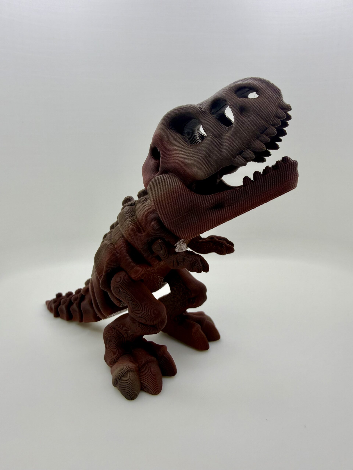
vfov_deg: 71.6
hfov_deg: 56.8
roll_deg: -0.5
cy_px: 235
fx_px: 326
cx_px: 176
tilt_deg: -13.2
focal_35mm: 24
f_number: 2.2
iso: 50
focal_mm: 2.22
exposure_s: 1/99
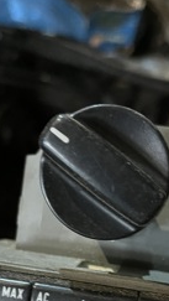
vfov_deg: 35.7
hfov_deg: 21.4
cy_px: 250
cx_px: 110
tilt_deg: -55.6
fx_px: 445
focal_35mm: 56
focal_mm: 5.1
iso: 800
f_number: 1.6
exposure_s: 1/25
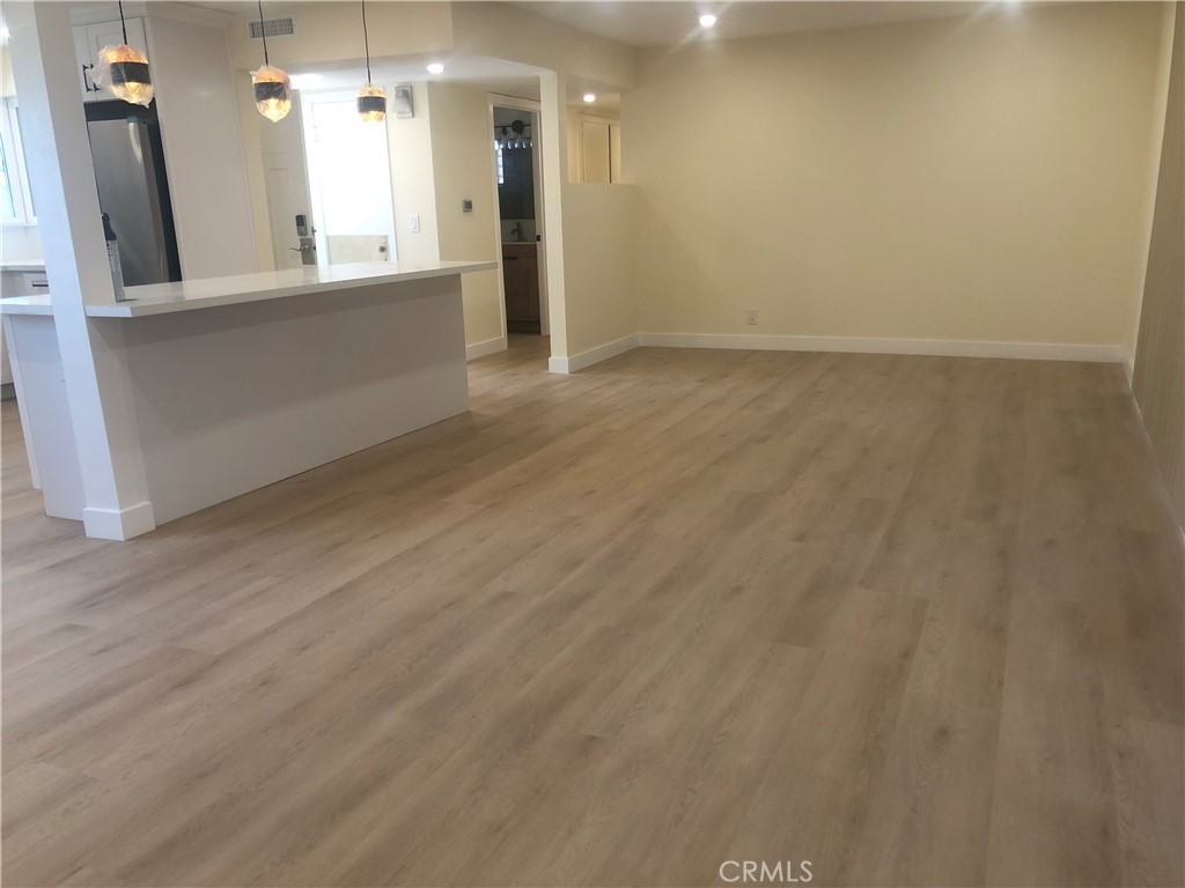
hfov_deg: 63.4
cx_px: 592
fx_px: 959
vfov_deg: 49.7
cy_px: 444
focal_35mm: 28
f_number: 1.8
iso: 25
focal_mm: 4
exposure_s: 1/30
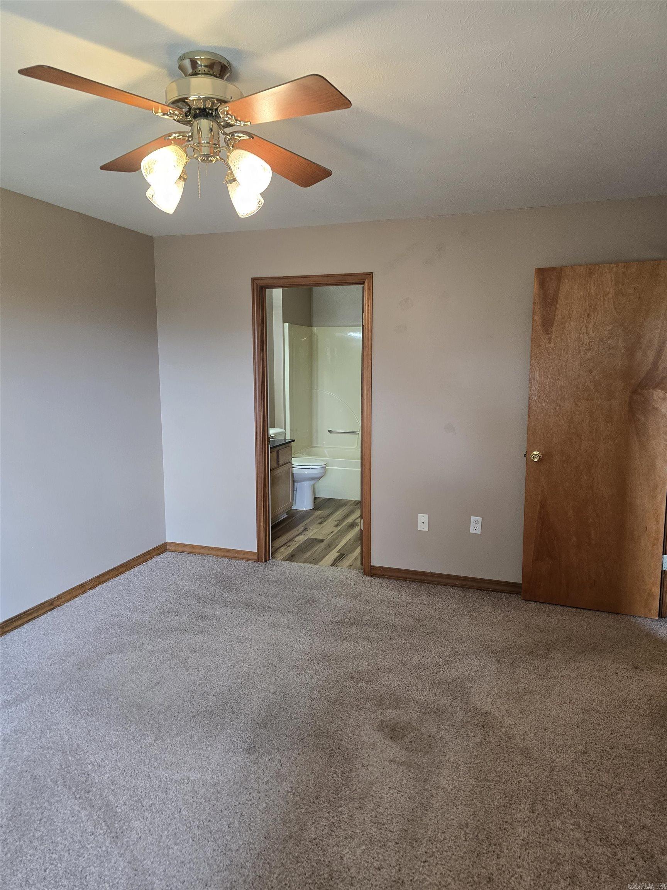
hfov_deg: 58.9
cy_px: 445
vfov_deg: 73.9
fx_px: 591
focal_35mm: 23
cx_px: 334
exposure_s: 1/120
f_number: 1.7
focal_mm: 6.3
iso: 250
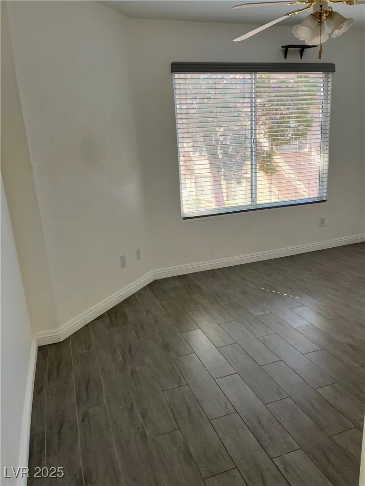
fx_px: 366
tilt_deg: -15.1
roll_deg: +4.1
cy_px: 243
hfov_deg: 53.1
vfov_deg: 67.3
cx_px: 182
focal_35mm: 26
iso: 64
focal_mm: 5.1
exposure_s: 1/122
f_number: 1.6
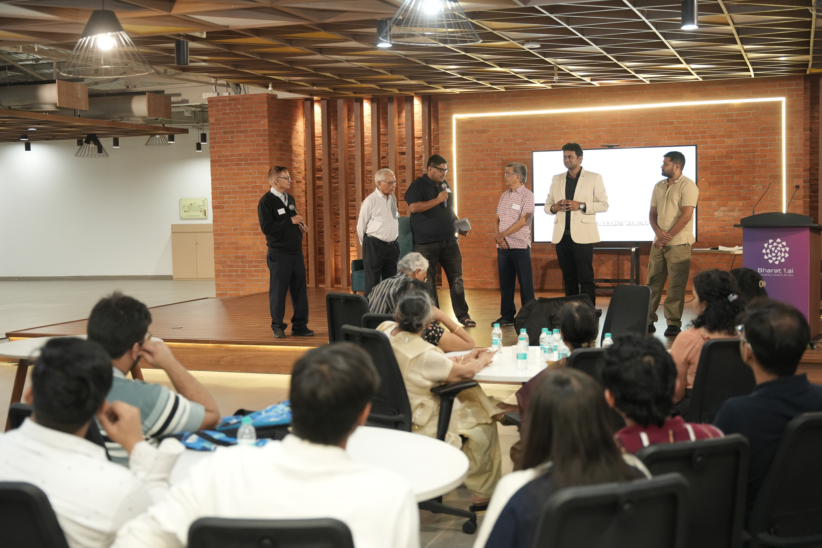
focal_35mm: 46
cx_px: 411
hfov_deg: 43.0
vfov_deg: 29.4
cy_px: 274
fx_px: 1043
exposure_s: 1/160
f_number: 2.8
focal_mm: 45.7
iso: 3200
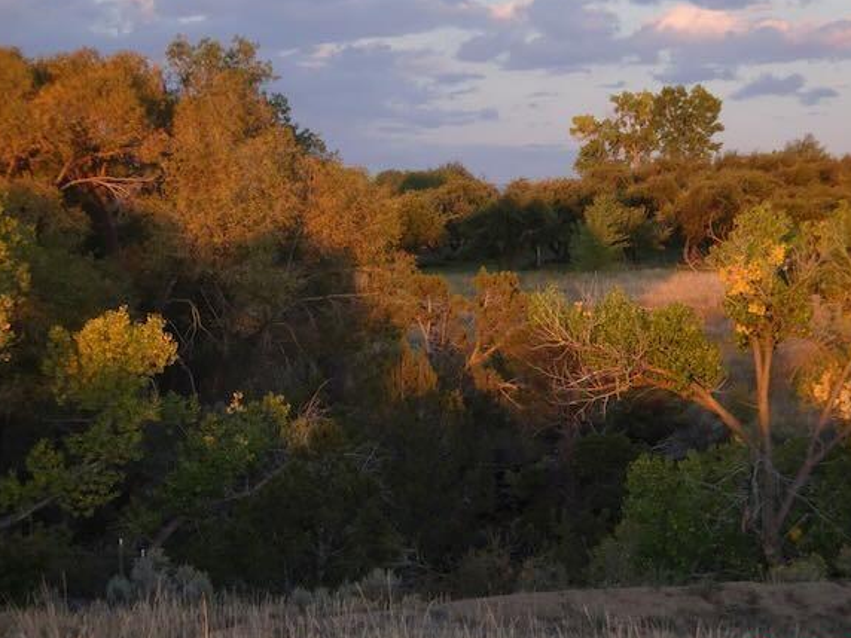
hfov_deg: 13.1
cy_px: 318
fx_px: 3712
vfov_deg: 9.8
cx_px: 439
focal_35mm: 151
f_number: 5.6
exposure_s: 1/160
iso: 500
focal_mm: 23.11
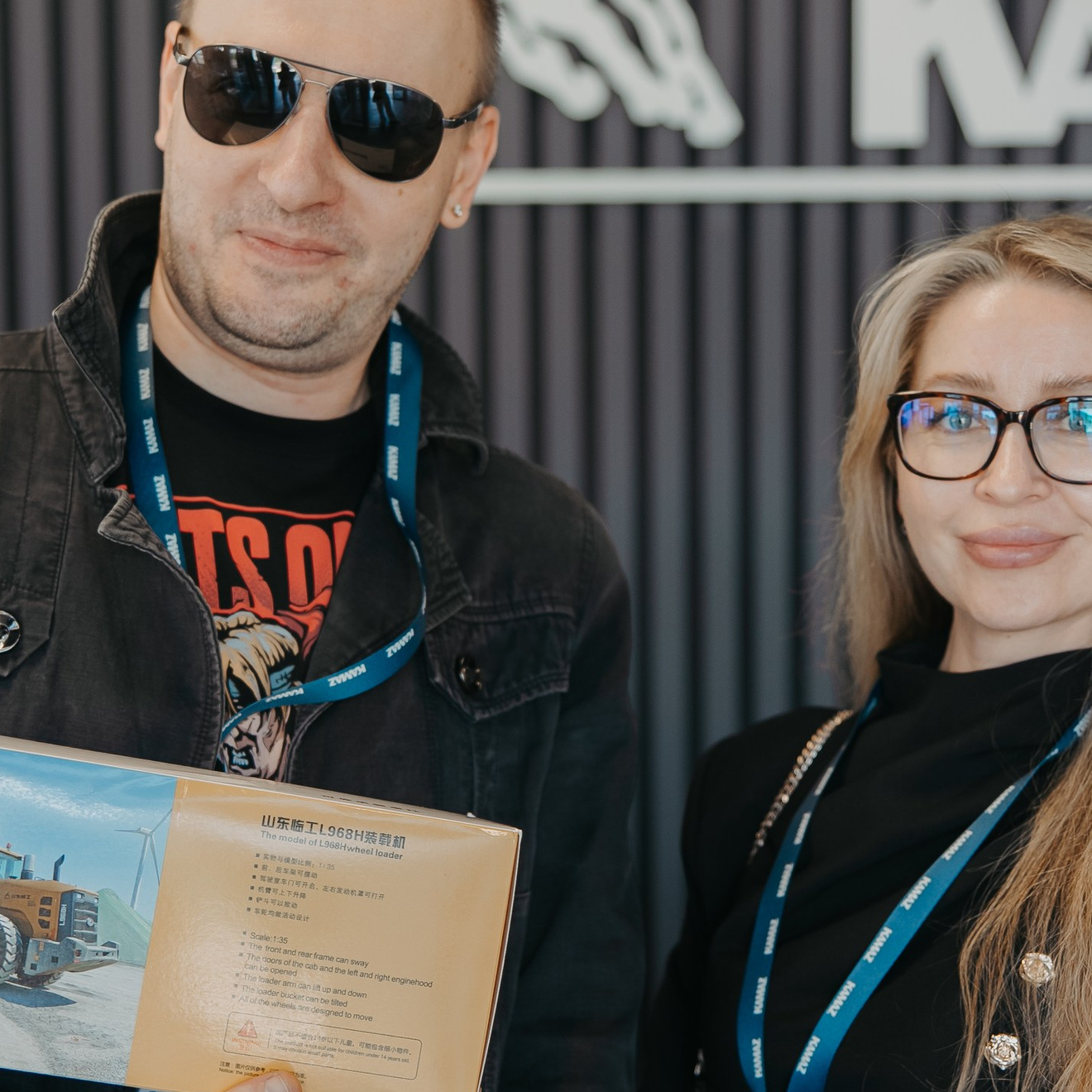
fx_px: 3176
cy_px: 684
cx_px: 546
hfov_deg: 19.5
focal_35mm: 89
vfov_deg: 19.5
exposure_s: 1/100
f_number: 2
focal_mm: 36
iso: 100
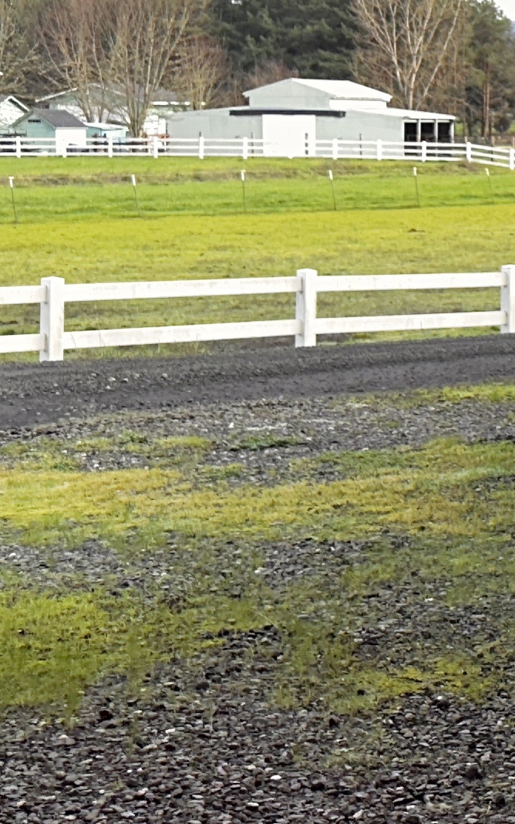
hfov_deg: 10.7
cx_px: 1396
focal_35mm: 96
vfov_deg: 21.4
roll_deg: -1.0
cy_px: 202
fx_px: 2155
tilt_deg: -2.0
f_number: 1.78
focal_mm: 6.86
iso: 125
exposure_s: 1/1272
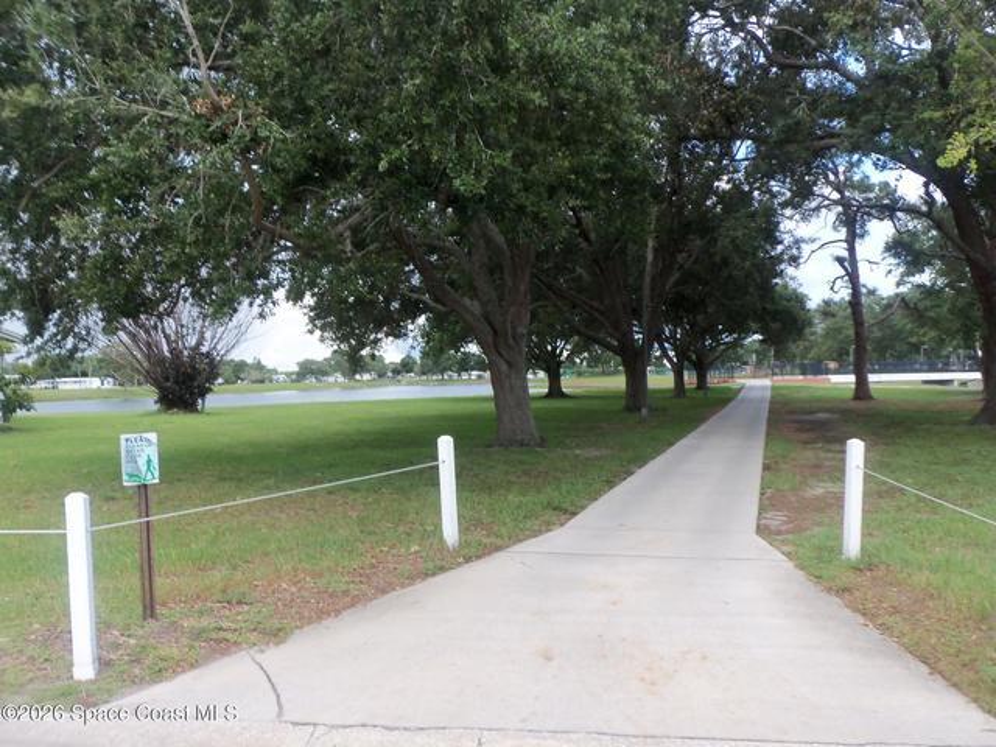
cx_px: 498
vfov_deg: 49.7
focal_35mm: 28
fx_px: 806
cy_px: 374
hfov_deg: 63.4
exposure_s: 1/125
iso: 64
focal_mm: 5.1
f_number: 3.3
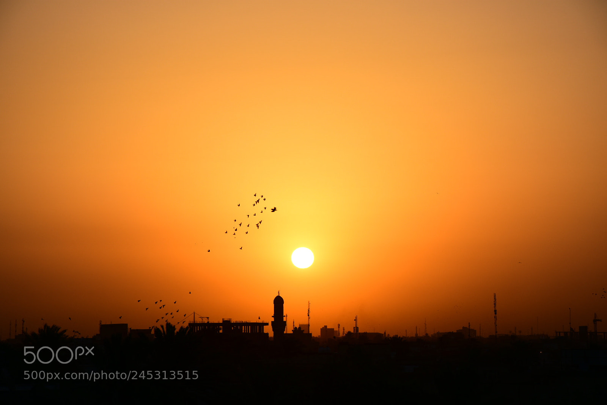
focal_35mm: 142
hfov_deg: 14.4
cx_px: 304
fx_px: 2403
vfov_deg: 9.6
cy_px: 202
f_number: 9
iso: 100
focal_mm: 95
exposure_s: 1/320
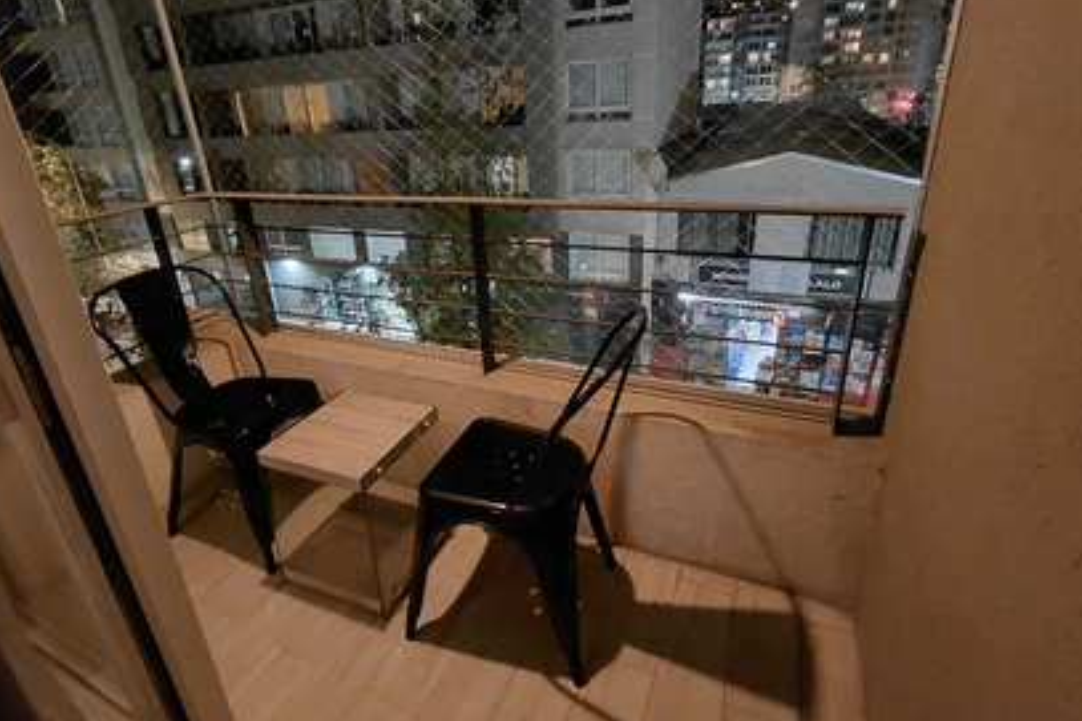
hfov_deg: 90.0
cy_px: 290
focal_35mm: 18
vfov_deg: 66.7
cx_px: 516
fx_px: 541
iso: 800
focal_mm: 1.64
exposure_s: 1/14.3
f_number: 2.2
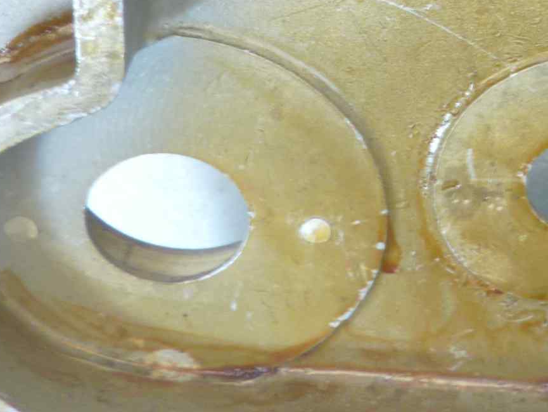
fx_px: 1172
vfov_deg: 18.2
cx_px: 548
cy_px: -166
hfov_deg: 25.1
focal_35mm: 74
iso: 80
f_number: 3.3
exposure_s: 1/10
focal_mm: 4.1
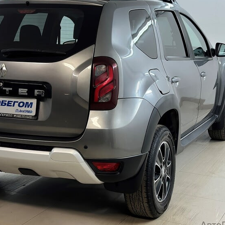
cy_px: 96
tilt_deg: -8.0
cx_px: 82
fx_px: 507
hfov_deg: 24.9
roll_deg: -0.9
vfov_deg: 25.0
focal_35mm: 69
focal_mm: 6.86
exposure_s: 1/118
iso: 125
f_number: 1.78
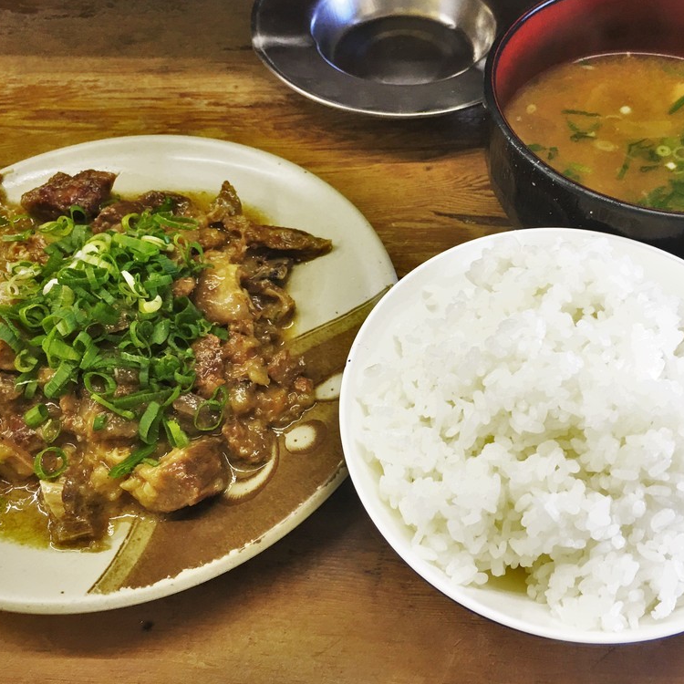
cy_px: 292
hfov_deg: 40.8
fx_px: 917
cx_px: 408
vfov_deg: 40.8
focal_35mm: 41
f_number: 2.2
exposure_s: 1/15
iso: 25
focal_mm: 4.15
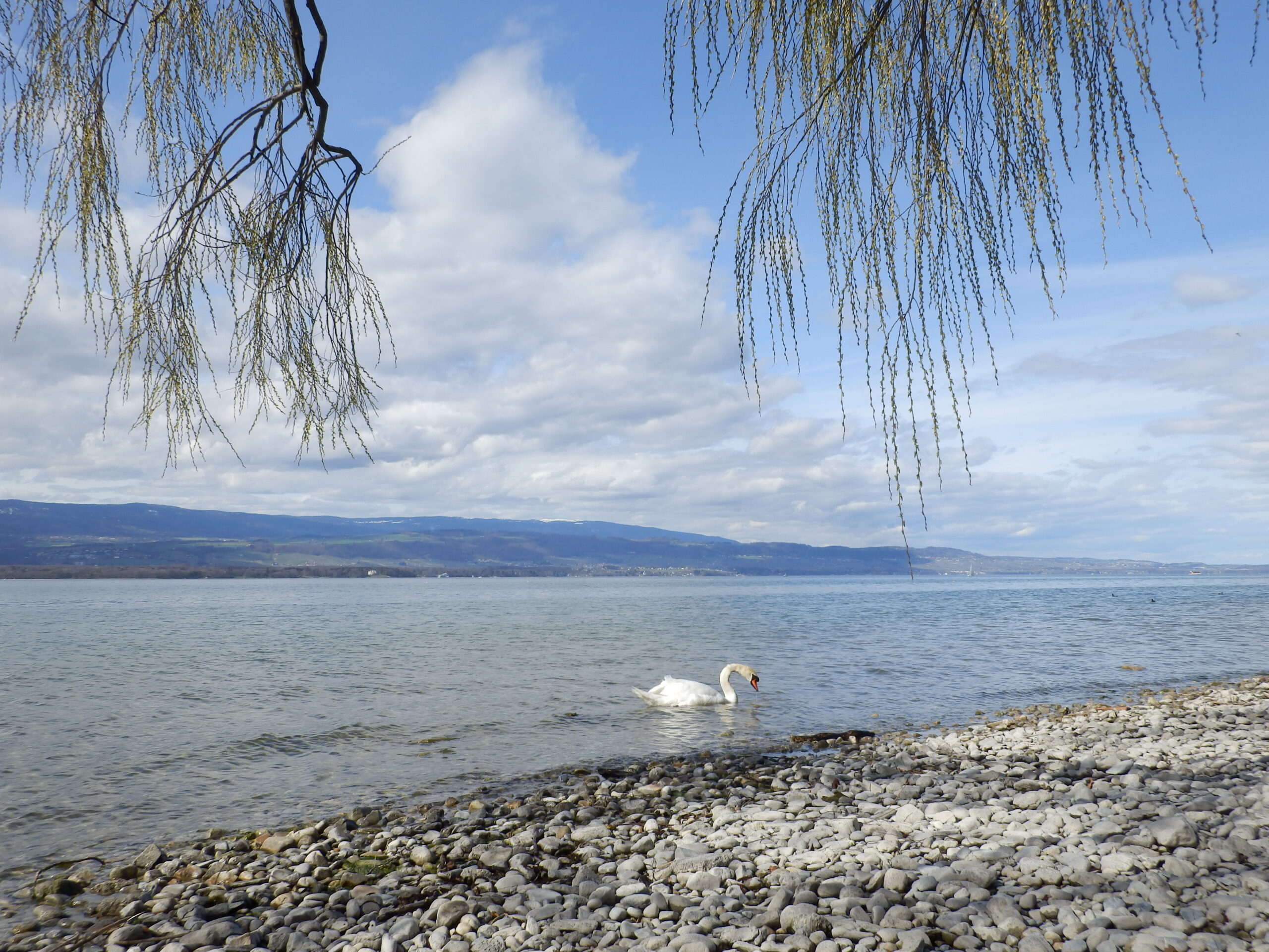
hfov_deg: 50.1
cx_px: 634
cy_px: 476
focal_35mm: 37
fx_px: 1356
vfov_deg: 38.7
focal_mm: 6.6
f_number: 9.9
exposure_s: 1/125
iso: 80
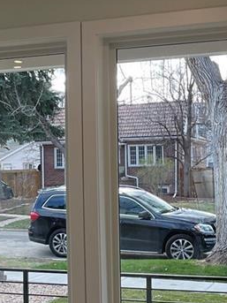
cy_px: 170
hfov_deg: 15.5
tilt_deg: -0.6
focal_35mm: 91
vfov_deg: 21.5
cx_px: -62
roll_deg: +1.2
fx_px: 796
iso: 32
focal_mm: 5.1
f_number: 1.6
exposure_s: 1/221
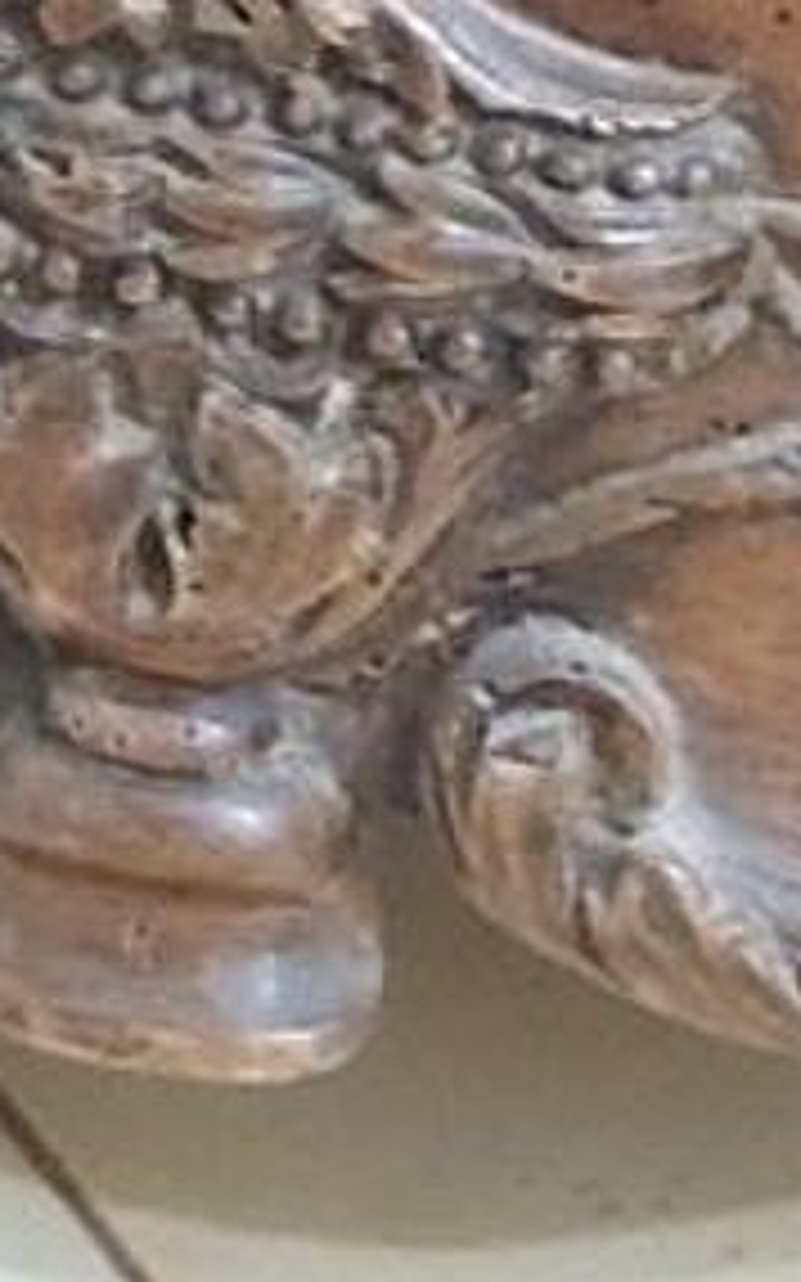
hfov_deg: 10.1
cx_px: -32
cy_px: -1041
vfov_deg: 14.3
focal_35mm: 129
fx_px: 4508
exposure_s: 1/17
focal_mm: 3.92
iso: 2000
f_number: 1.7
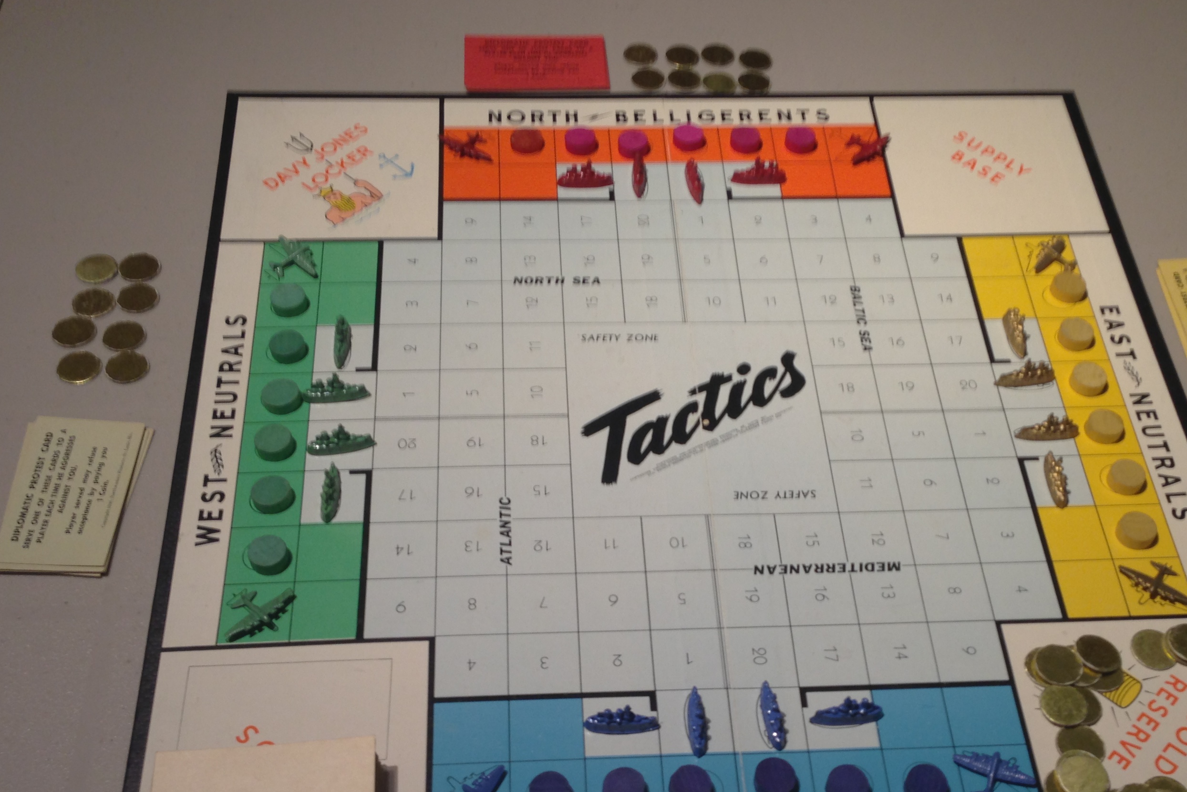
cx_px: 660
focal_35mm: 45
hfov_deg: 43.5
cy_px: 551
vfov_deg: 29.6
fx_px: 1484
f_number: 2.4
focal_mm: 4.13
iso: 50
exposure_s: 1/20
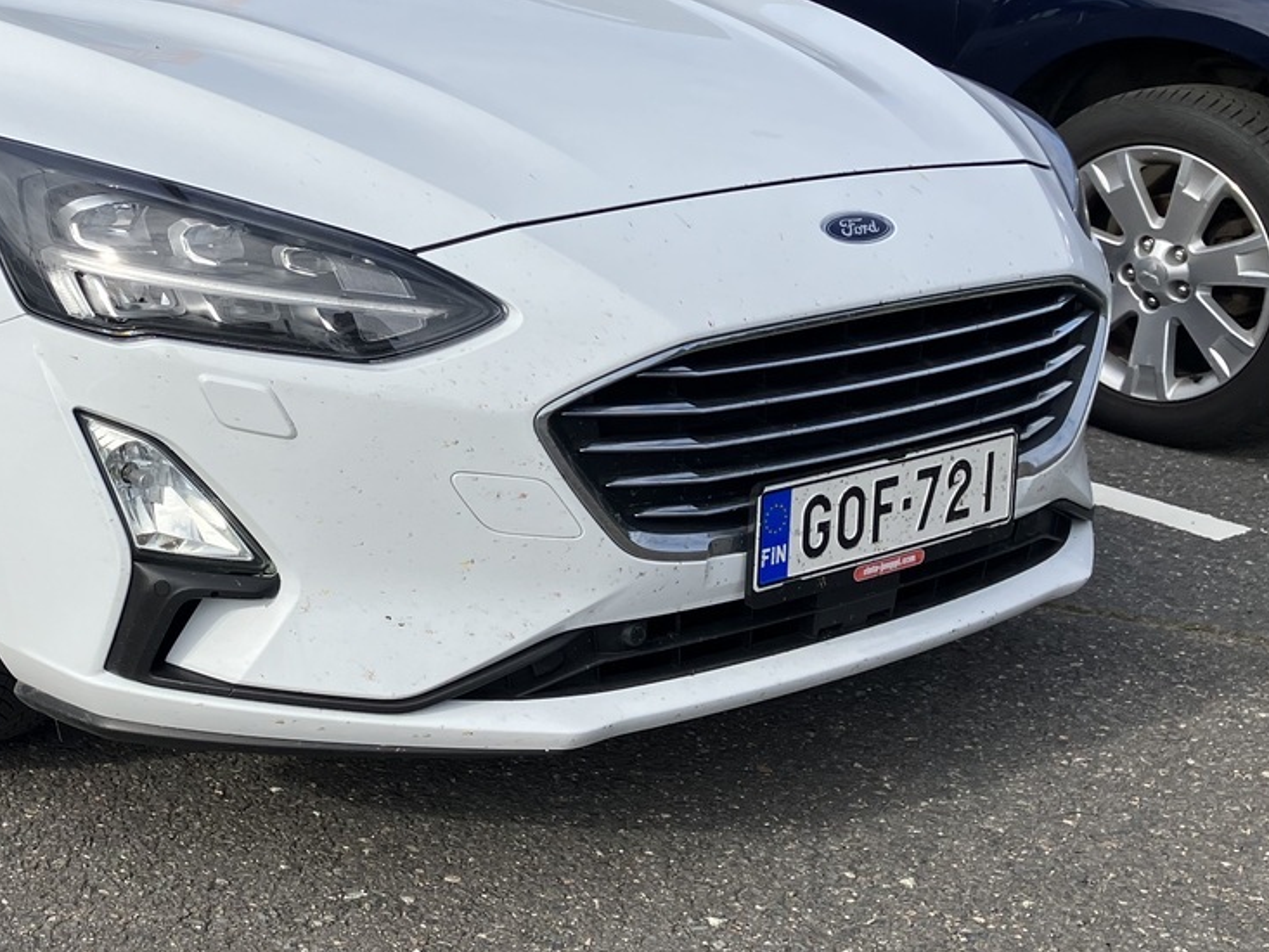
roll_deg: -1.3
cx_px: 268
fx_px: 2017
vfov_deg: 26.4
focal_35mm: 55
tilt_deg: -11.2
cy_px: 318
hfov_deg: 34.0
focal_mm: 3.99
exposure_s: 1/1675
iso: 32
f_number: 1.8
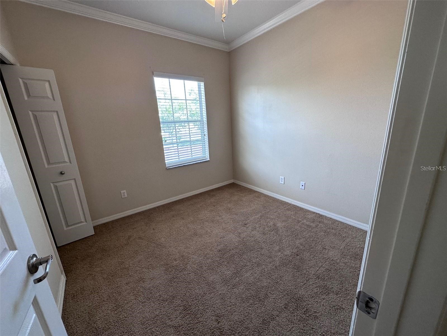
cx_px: 224
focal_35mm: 14
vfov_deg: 85.7
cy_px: 168
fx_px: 181
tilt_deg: -15.7
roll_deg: +2.5
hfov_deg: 102.1
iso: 125
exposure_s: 1/120
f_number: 2.2
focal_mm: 2.22
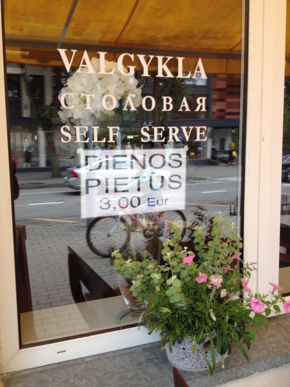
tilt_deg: -12.2
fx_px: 391
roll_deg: +1.4
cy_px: 194
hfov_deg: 40.7
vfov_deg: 52.6
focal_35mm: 35
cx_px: 145
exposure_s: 1/148
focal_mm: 4.28
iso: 50
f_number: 2.4
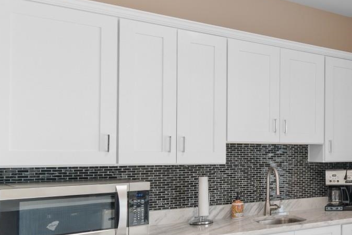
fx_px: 352
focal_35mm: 36
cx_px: 410
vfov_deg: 36.7
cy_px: 143
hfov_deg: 40.0
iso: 100
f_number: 4.5
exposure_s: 1/5
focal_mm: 10
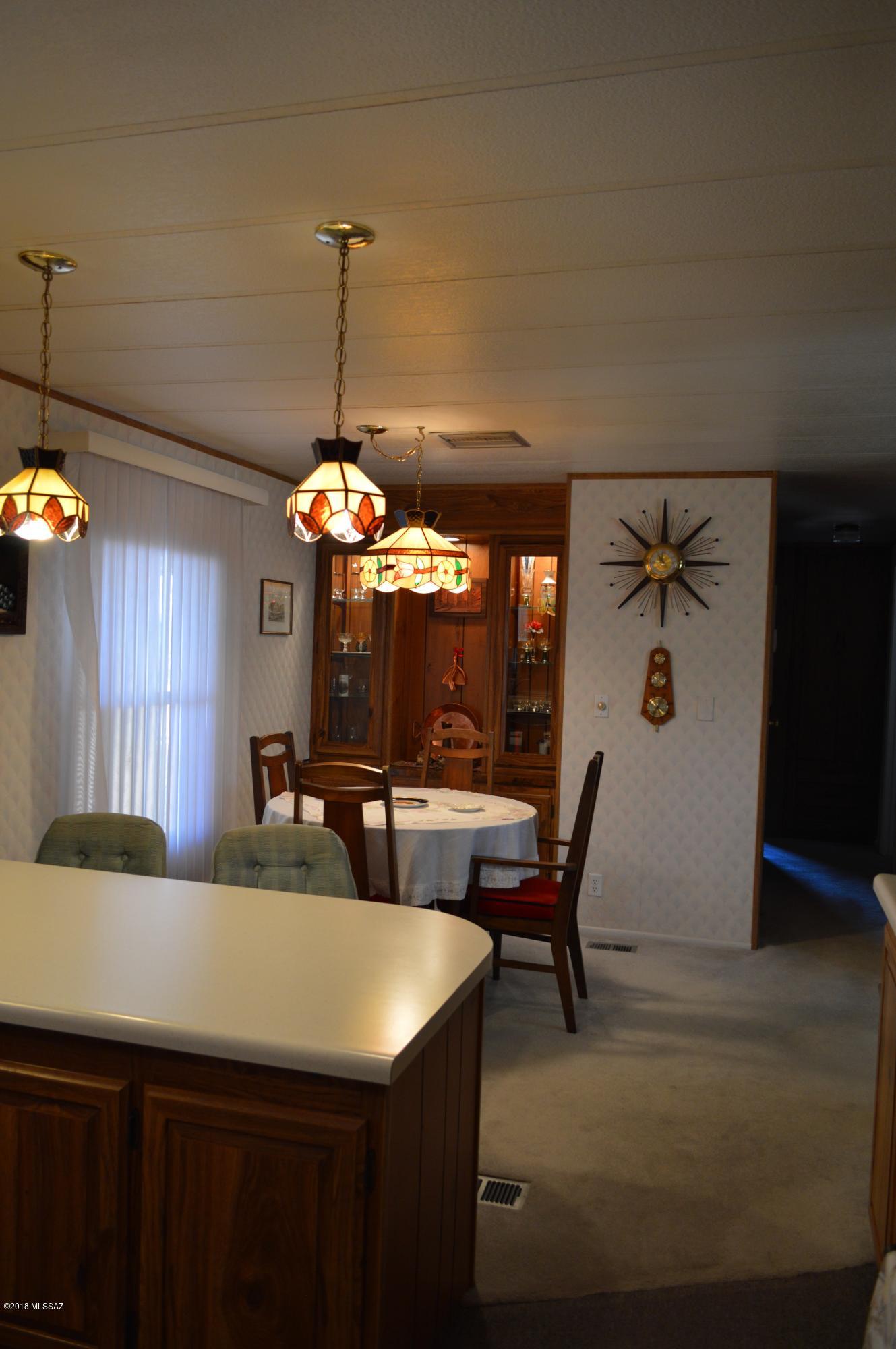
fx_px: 1010
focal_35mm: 27
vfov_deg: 67.4
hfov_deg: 47.8
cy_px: 674
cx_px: 448
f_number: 3.5
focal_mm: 18
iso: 400
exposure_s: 1/40
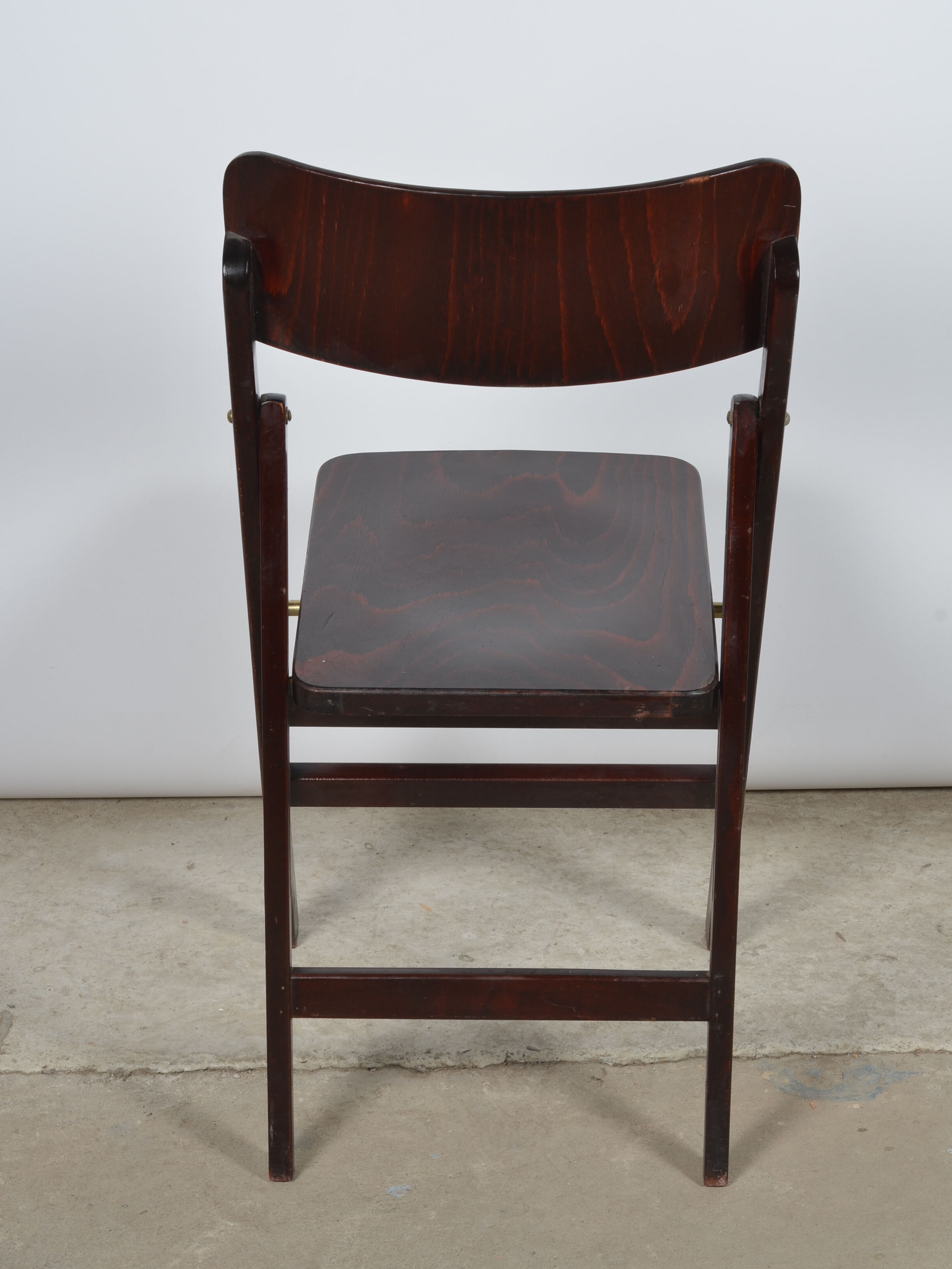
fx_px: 3007
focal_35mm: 82
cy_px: 693
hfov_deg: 18.0
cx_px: 478
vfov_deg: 23.8
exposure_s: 1/125
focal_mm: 50
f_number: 11
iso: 100
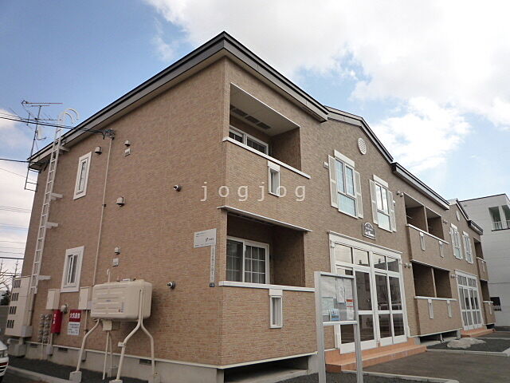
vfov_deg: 54.9
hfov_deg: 69.4
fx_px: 368
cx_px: 255
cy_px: 192
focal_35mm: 25
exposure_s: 1/800
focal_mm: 4.4
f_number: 4
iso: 160
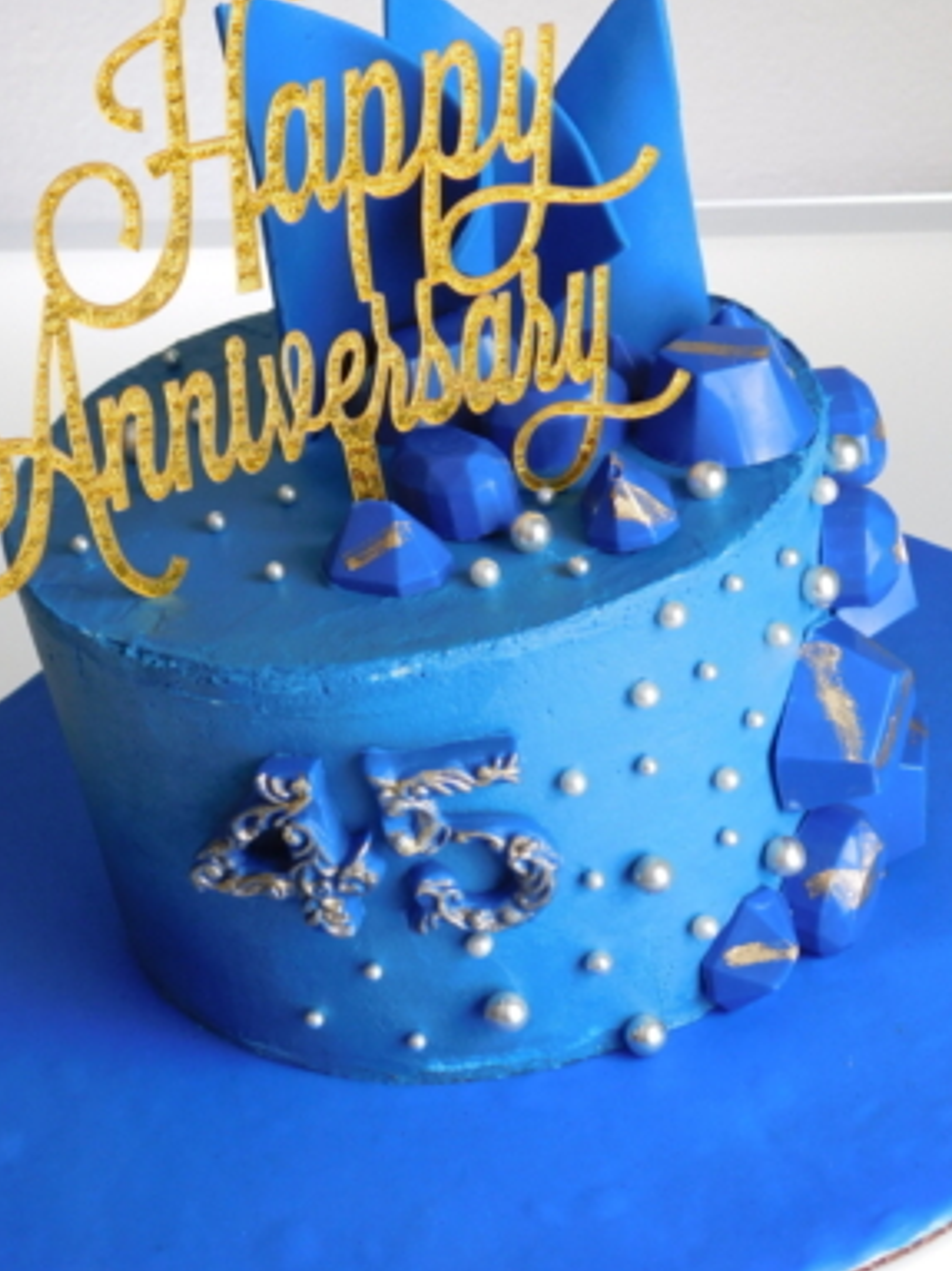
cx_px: 469
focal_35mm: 77
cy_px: 567
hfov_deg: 19.1
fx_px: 2825
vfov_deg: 25.3
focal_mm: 10.4
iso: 200
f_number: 4
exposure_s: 1/30
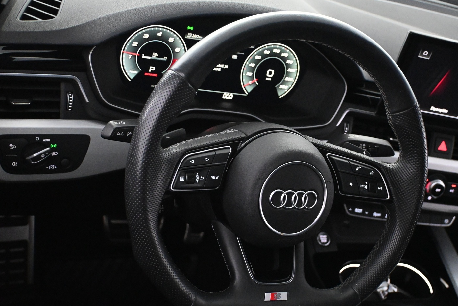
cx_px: 264
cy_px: 169
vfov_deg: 26.7
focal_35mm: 51
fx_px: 644
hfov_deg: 39.1
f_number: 4.8
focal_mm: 29
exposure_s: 1/60
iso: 7200
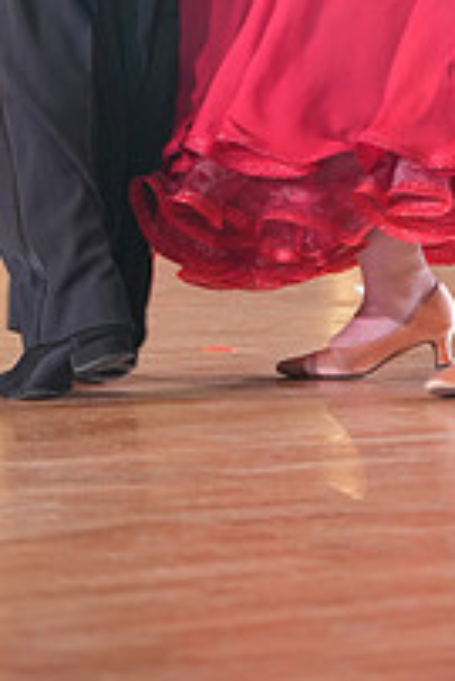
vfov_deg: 5.9
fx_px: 6567
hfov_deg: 4.0
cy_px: -246
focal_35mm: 347
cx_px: 302
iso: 1600
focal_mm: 121
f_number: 2.8
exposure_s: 1/400
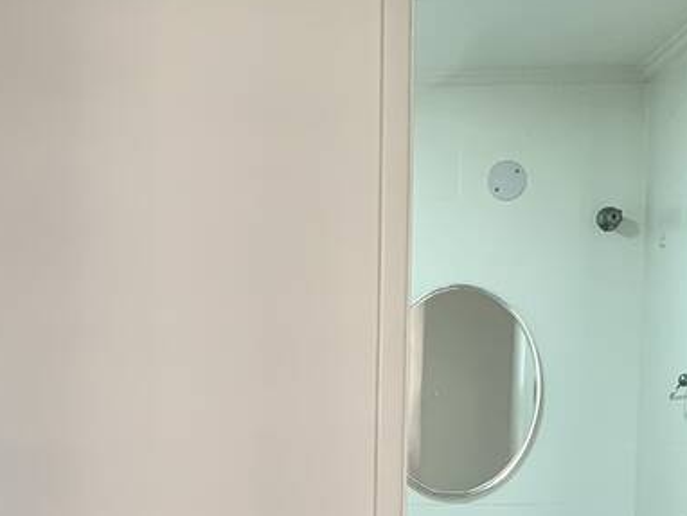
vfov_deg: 14.4
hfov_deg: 19.7
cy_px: 690
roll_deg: +0.9
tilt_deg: -7.1
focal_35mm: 98
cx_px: 104
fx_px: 1946
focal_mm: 4.25
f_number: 1.8
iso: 50
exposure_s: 1/60
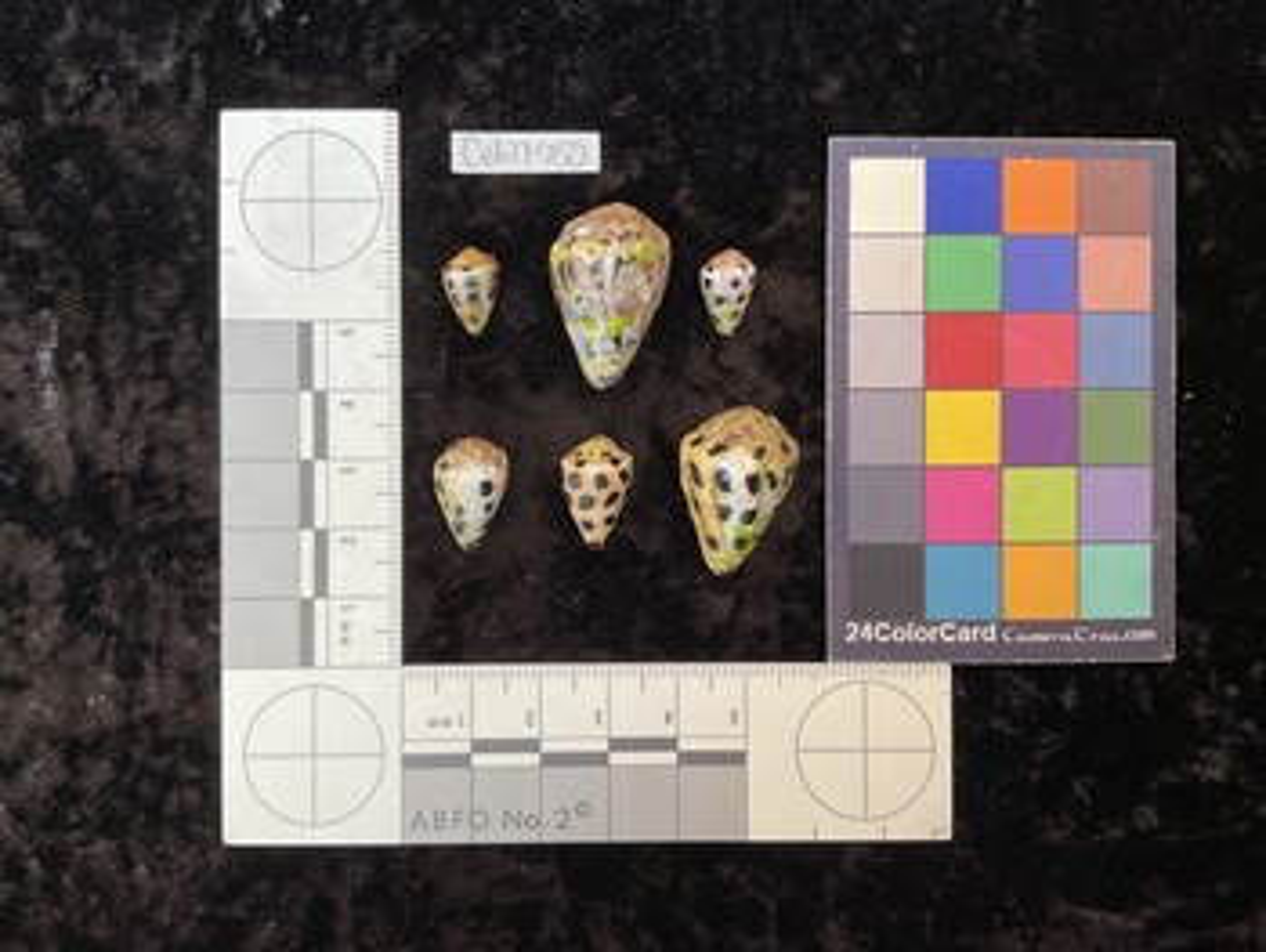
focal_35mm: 29
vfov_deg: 48.3
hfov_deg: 61.6
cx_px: 633
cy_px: 476
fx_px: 1061
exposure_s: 1/50
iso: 50
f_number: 1.8
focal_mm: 3
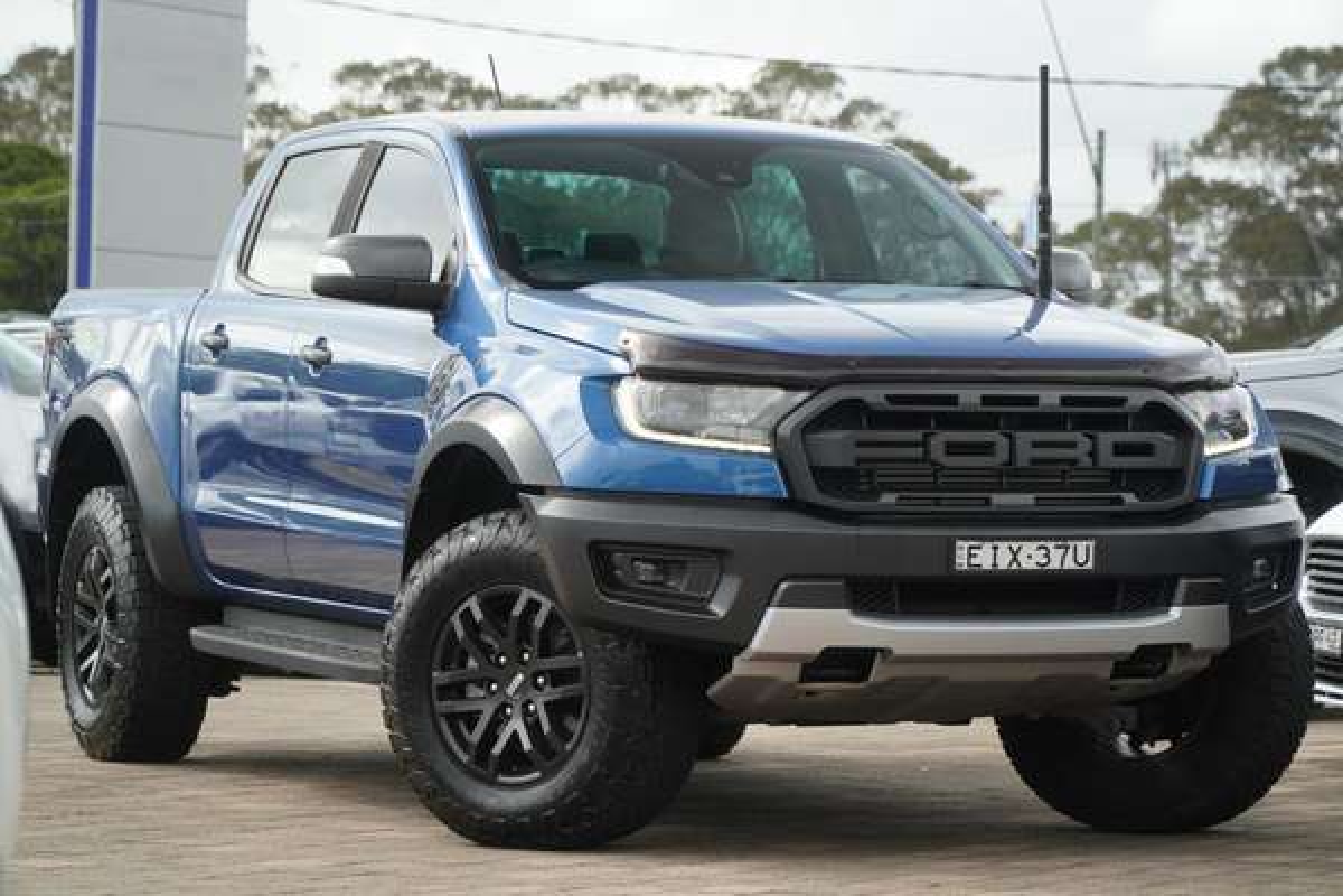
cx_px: 672
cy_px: 448
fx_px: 4924
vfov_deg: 10.4
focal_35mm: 132
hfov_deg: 15.5
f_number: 7.1
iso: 800
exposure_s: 1/500
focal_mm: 88
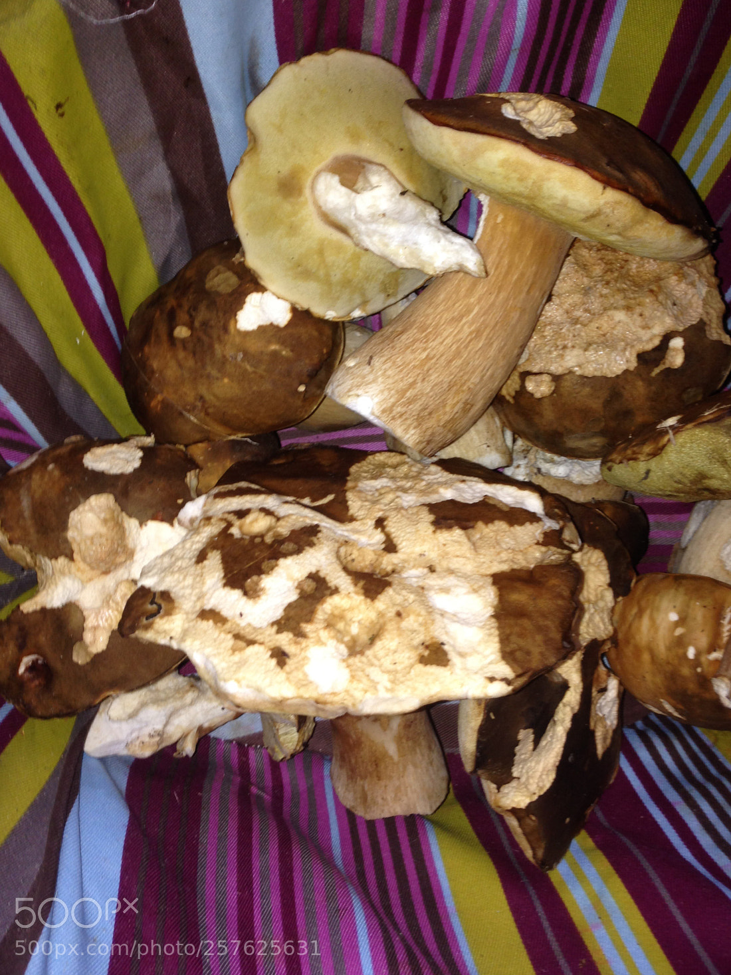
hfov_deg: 39.7
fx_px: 1014
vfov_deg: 51.3
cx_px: 372
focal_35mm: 36
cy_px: 469
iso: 50
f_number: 2.4
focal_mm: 4.12
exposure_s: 1/30
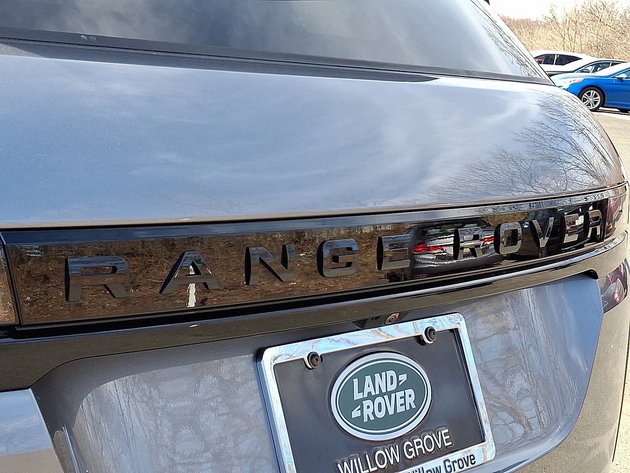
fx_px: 455
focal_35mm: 25
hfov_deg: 69.4
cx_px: 315
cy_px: 236
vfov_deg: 54.9
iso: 25
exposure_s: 1/312
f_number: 1.8
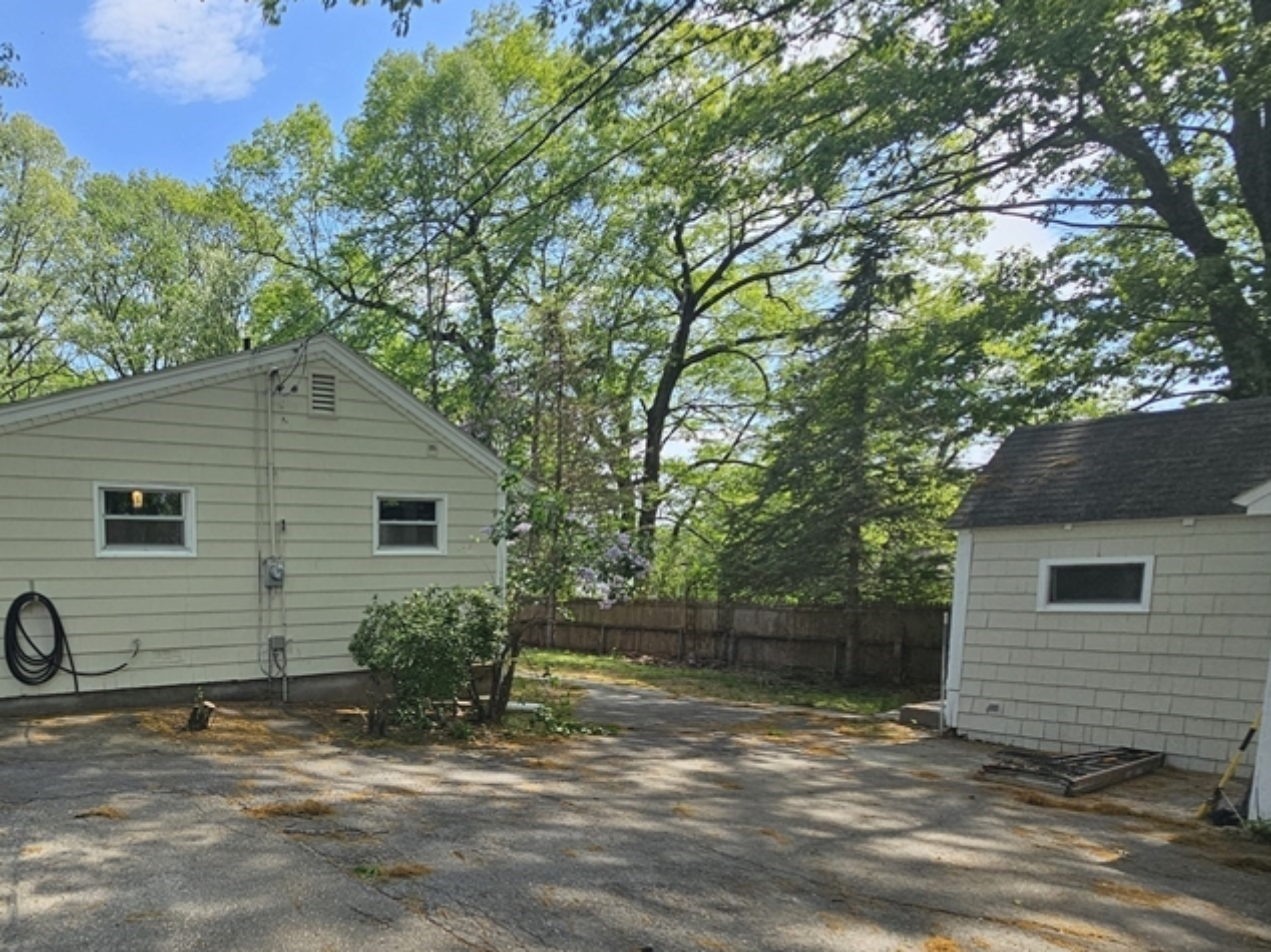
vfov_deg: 61.0
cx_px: 271
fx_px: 771
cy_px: 673
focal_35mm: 21
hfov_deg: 71.7
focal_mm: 2.2
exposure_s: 1/1030
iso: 50
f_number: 2.2
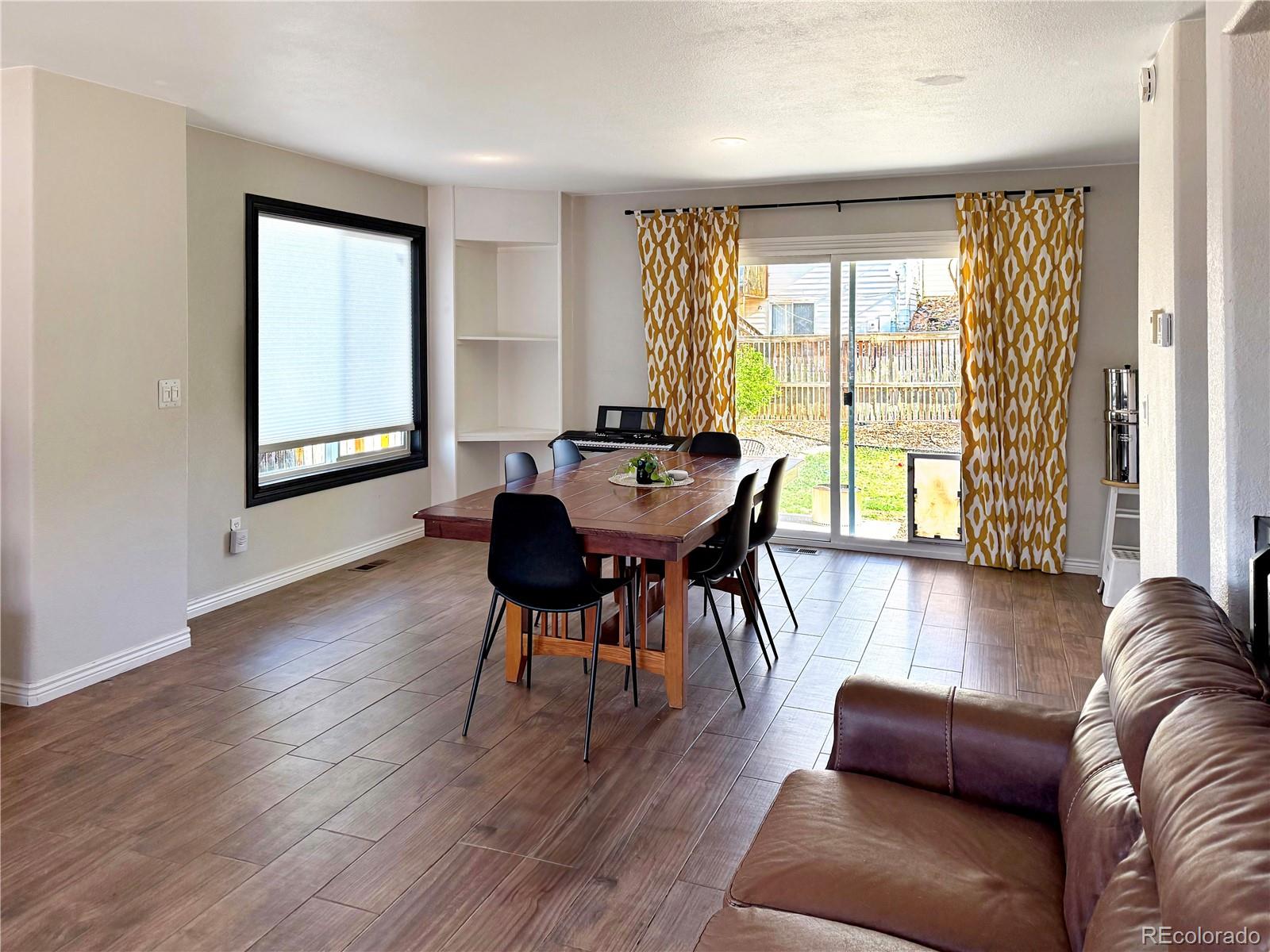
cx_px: 635
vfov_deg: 56.8
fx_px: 881
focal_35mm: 24
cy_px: 476
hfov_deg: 71.6
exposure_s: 1/237
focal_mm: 6.76
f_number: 1.78
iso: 200
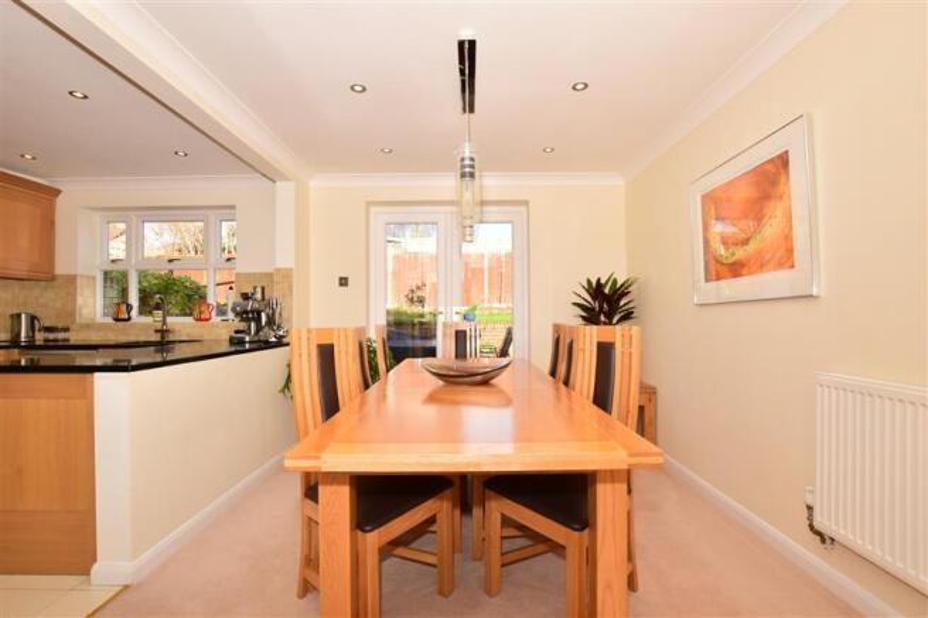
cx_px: 464
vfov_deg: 77.3
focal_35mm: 15
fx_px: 387
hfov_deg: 100.4
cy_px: 309
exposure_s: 1/200
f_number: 11
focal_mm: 10
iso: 400
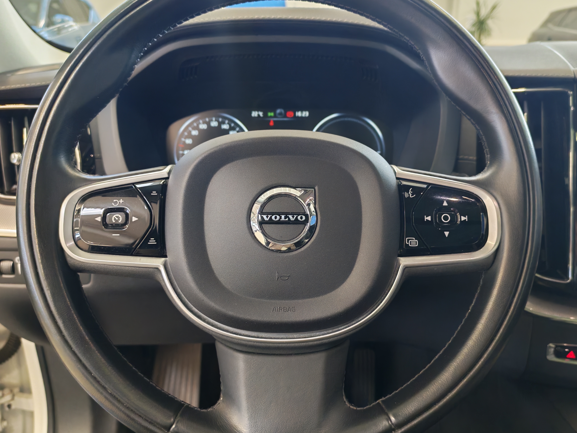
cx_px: 288
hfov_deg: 60.0
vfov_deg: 46.8
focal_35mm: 30
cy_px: 216
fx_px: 500
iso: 800
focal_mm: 6.12
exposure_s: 1/100
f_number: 1.9
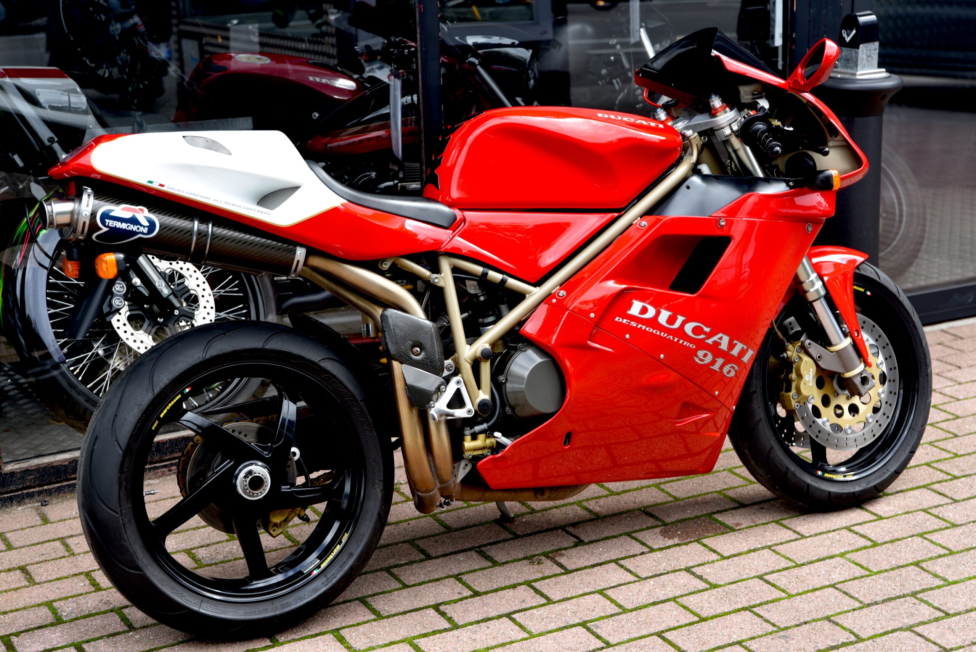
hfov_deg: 32.4
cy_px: 326
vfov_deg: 21.9
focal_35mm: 62
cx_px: 488
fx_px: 1681
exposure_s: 1/100
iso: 100
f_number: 5
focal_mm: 62
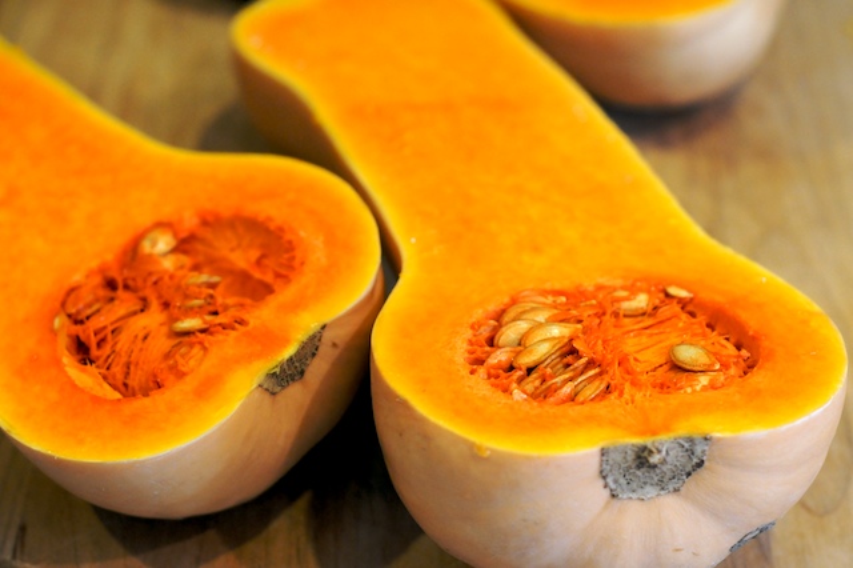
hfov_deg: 27.0
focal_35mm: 75
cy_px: 284
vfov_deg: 18.2
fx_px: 1776
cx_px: 426
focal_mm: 50
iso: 1000
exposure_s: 1/50
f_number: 3.2
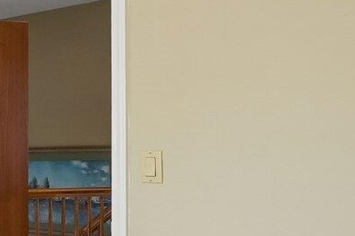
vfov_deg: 18.8
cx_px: -469
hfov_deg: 15.8
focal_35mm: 72
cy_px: 178
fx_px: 710
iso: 400
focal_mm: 14
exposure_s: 1/15
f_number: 8
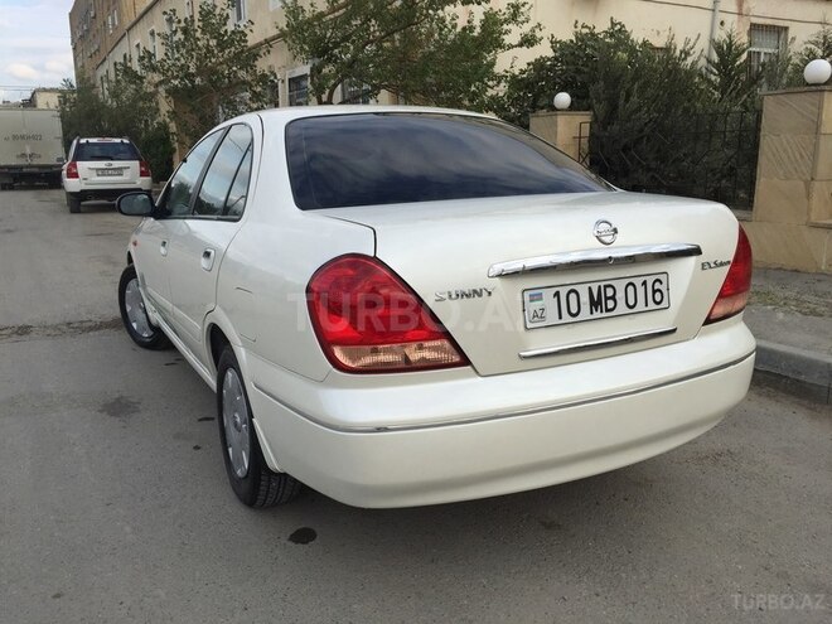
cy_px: 312
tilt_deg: -12.4
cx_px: 416
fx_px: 697
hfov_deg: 61.7
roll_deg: -1.7
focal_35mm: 29
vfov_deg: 48.2
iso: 32
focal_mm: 4.15
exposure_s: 1/1199
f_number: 2.2
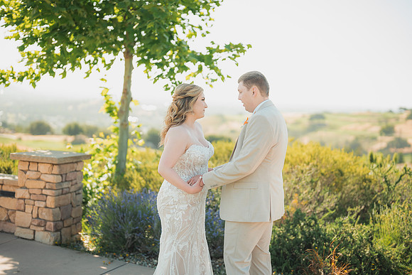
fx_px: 572
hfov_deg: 39.6
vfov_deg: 27.0
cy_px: 138
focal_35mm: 50
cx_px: 206
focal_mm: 50
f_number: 1.4
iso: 50
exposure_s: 1/1250
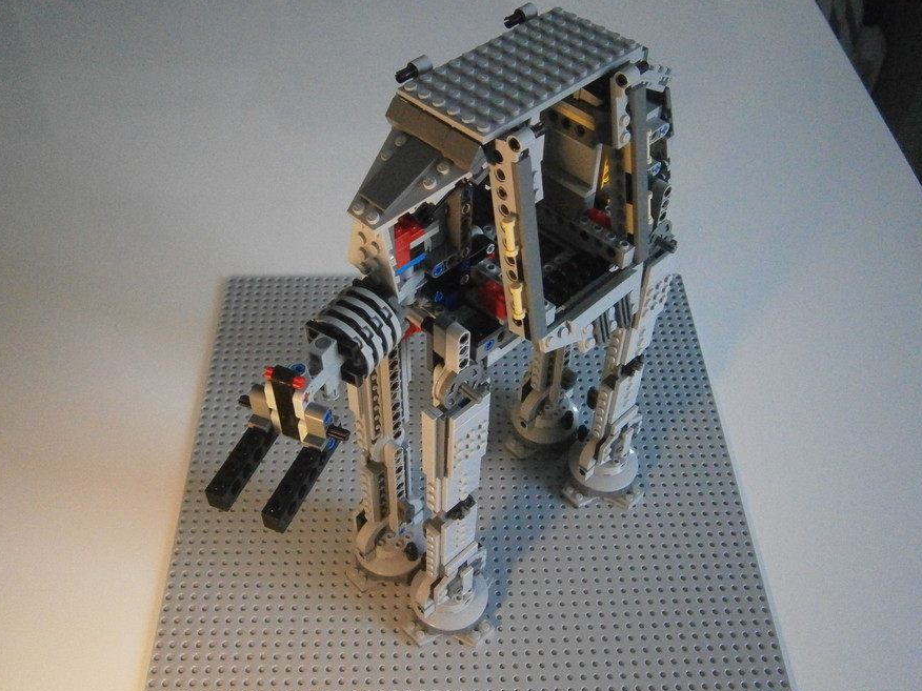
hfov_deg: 50.1
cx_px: 463
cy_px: 344
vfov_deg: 38.7
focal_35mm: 37
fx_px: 985
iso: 800
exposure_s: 1/100
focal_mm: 6.4
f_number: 3.1
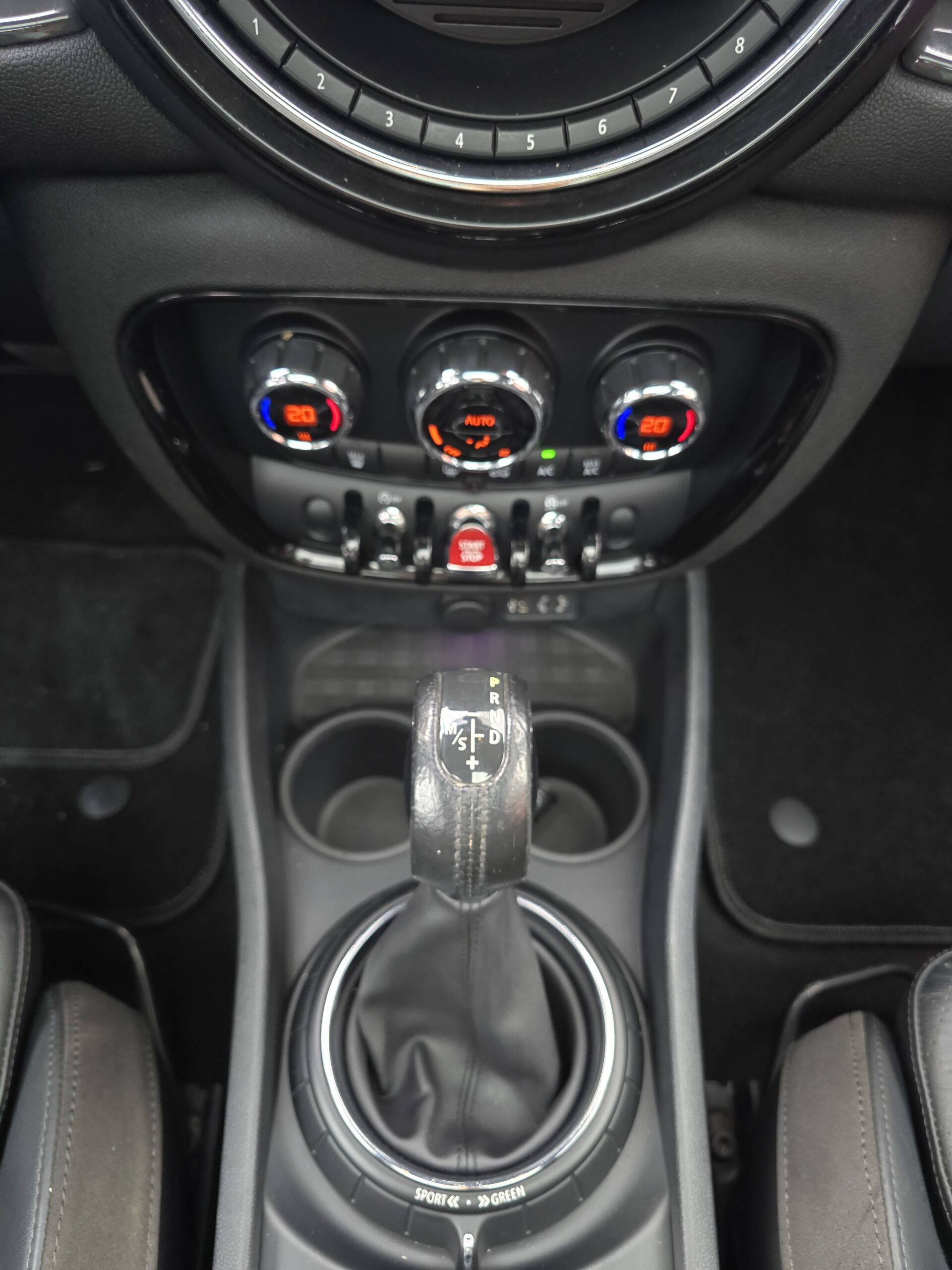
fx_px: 843
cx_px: 476
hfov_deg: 58.9
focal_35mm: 23
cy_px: 635
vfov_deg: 73.9
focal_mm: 6.3
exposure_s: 1/61.6
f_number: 1.7
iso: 320
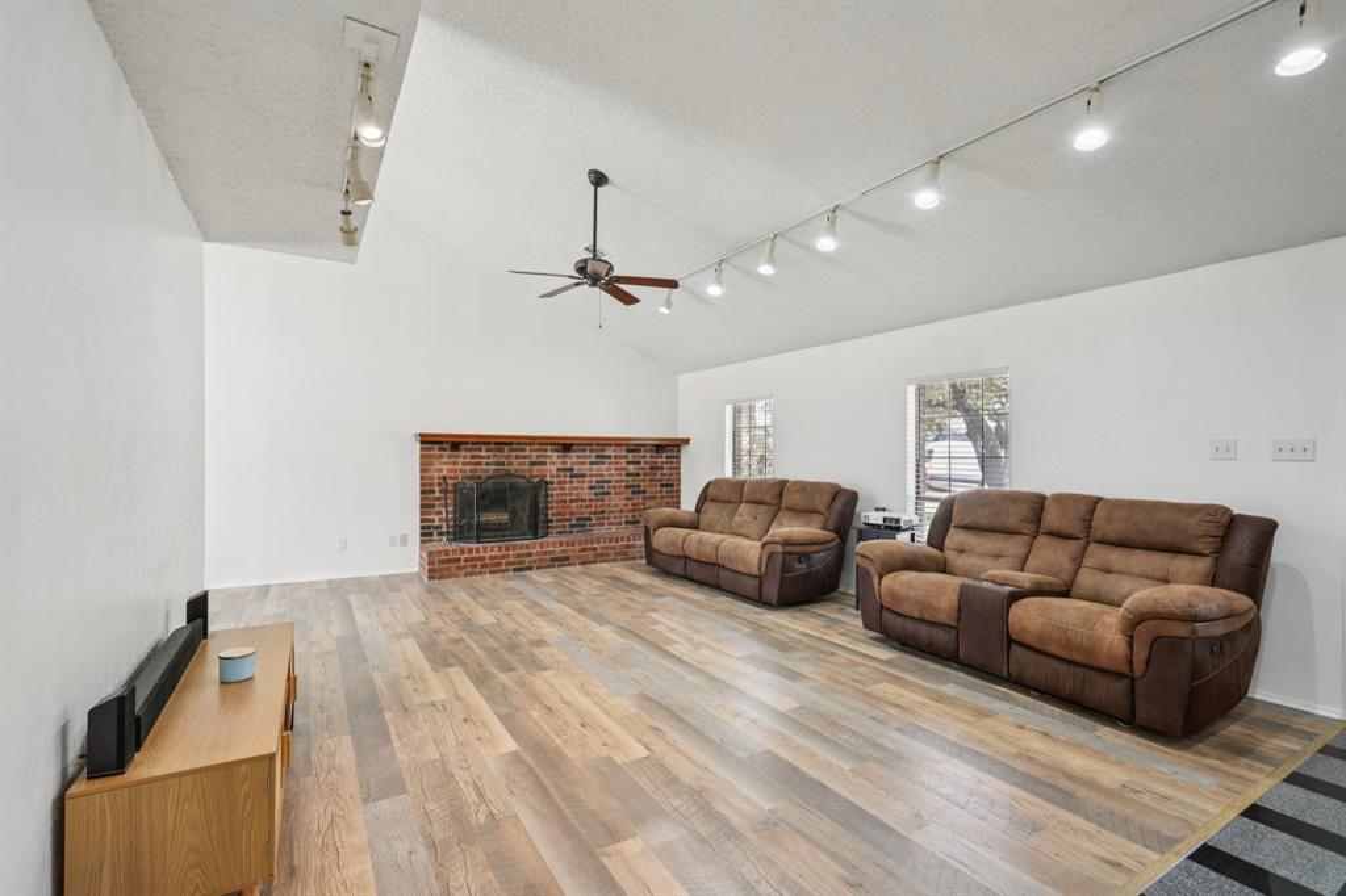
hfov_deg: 96.8
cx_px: 673
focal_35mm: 16
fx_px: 598
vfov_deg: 73.7
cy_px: 448
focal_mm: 16
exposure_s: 1/15
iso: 400
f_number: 8
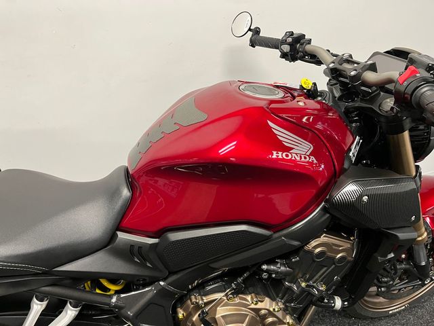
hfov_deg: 67.3
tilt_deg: -35.0
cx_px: 217
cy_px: 163
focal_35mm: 26
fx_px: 326
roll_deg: +0.6
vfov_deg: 53.1
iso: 160
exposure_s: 1/50
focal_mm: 5.1
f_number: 1.6
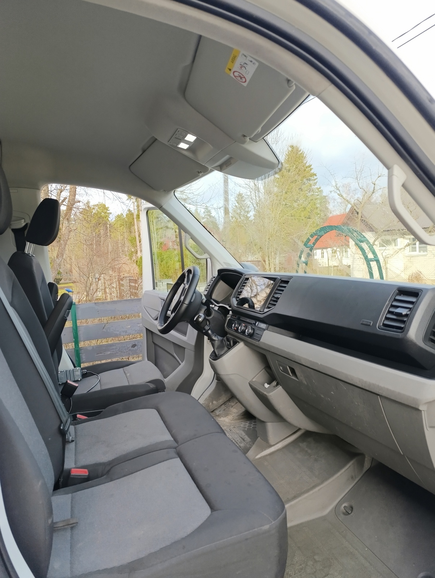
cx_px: 218
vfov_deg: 73.8
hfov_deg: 59.0
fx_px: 384
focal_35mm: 23
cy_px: 289
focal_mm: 6.14
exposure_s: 1/100
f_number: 1.6
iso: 125
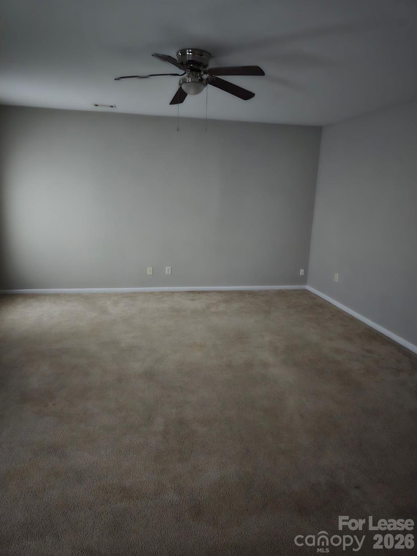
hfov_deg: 58.9
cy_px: 278
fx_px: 369
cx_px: 208
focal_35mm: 23
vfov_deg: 73.9
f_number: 1.7
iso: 2000
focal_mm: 6.3
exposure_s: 1/20
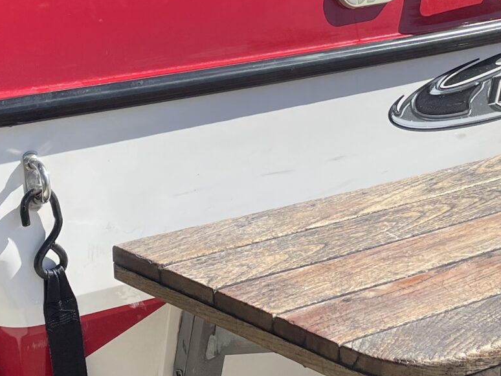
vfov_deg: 16.6
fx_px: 1244
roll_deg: -0.7
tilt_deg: -5.2
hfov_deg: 22.8
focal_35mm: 86
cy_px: -50
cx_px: 241
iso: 32
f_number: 1.6
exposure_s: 1/2451
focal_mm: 4.2
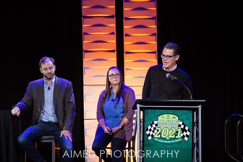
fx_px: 1350
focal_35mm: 200
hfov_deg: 10.3
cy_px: 81
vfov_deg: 6.9
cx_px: 122
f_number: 3.2
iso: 500
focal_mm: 200
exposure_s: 1/250
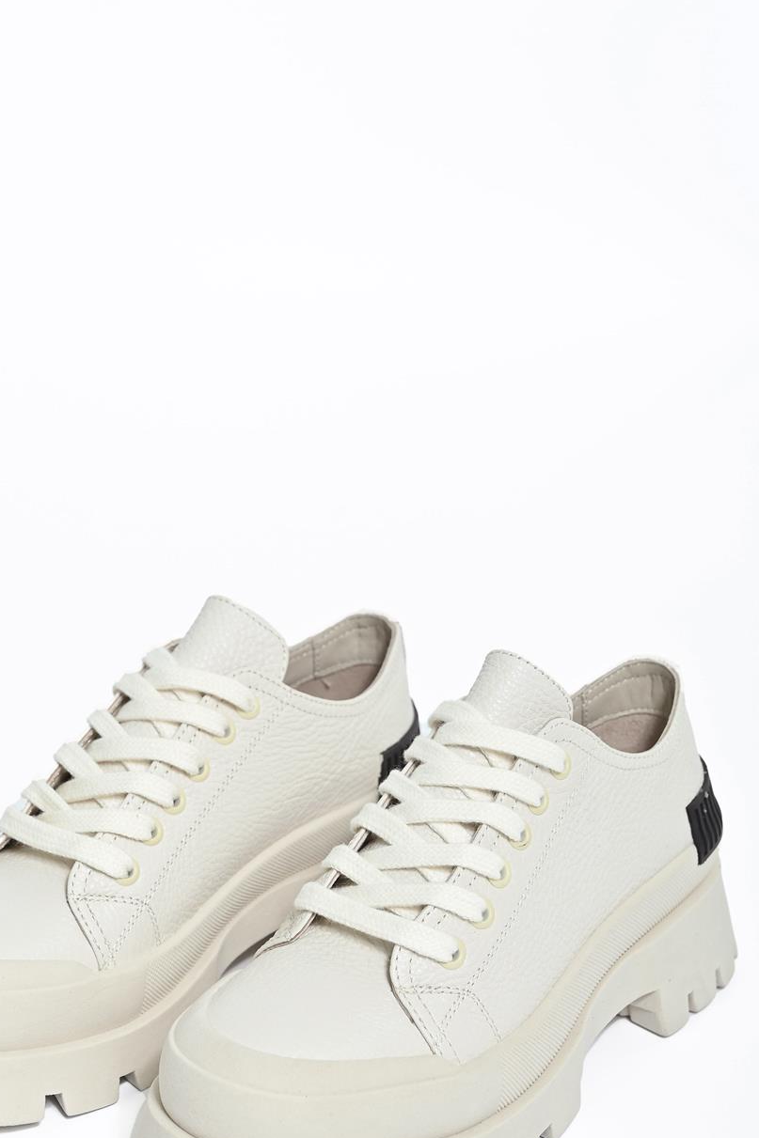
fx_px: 2024
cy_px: 642
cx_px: 241
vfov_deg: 31.4
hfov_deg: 21.1
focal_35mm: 64
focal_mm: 43
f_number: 7.1
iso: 125
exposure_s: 1/160
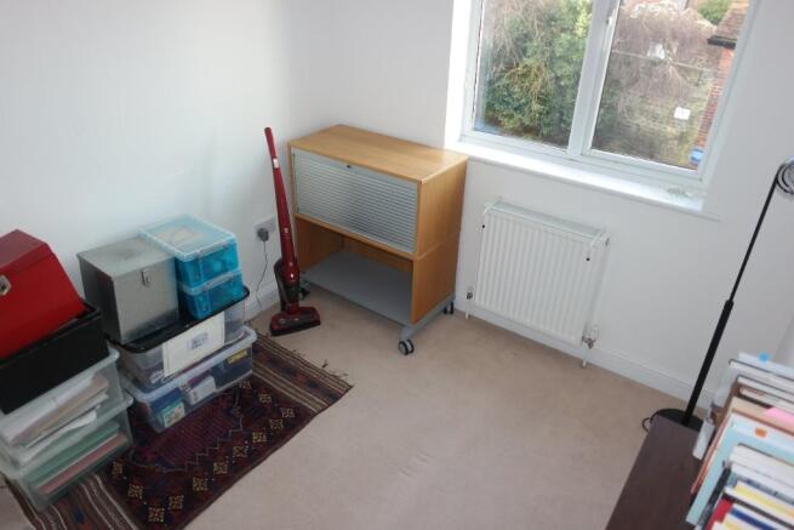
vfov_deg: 53.2
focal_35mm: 24
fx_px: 529
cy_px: 265
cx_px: 397
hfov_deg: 73.7
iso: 100
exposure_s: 1/60
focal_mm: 16
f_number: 2.4
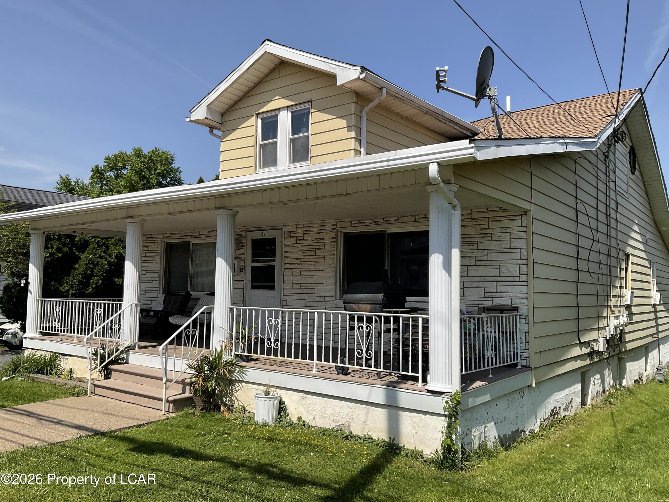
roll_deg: -0.5
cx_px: 334
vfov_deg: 48.2
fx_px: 560
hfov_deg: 61.7
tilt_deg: +4.6
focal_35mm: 29
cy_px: 251
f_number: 1.8
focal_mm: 3
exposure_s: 1/2427
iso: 16
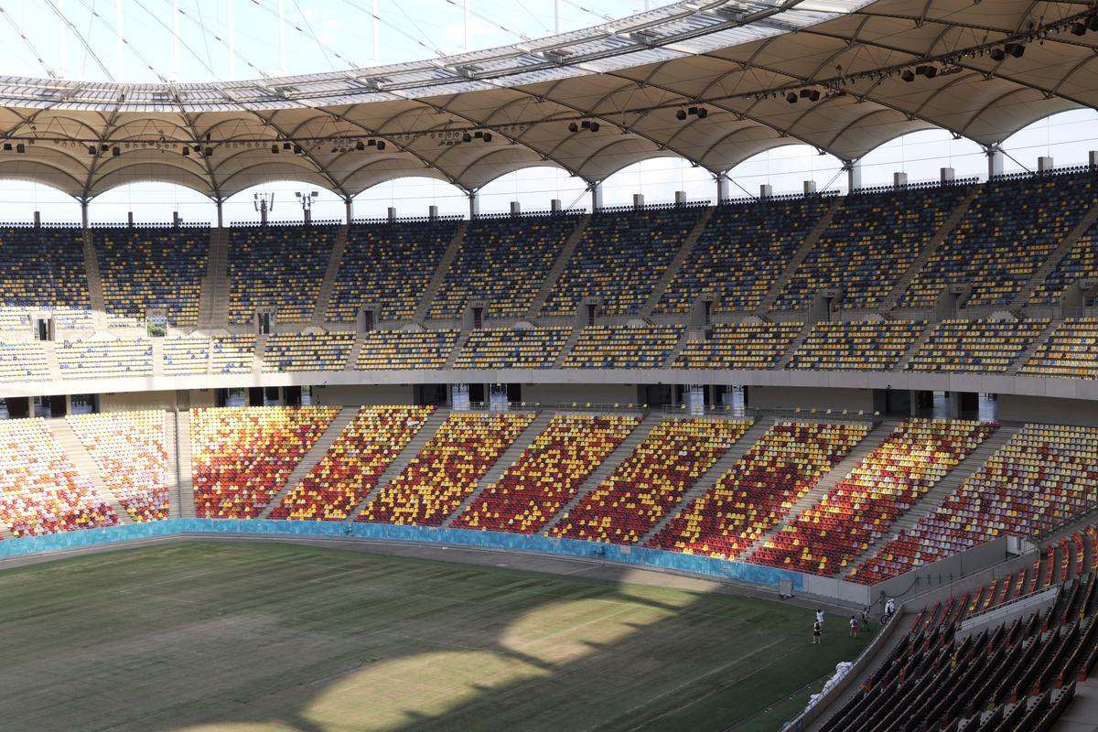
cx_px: 549
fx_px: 1250
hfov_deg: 47.4
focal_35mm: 41
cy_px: 366
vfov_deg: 32.6
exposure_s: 1/1000
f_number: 4
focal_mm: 41
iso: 250
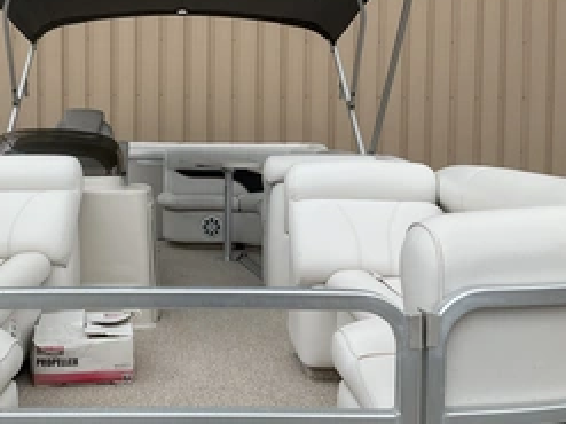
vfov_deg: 30.8
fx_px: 768
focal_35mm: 47
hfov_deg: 40.0
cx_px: 192
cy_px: 181
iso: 25
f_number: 1.8
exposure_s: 1/2538
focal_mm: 3
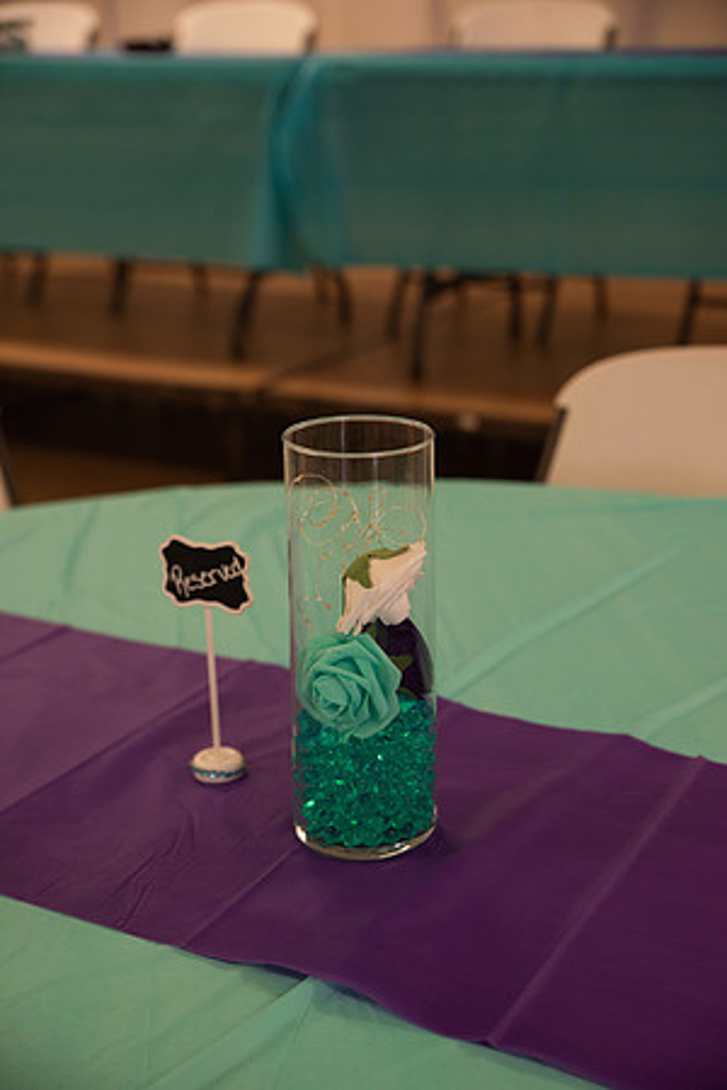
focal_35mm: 55
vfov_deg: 36.2
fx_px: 1666
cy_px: 545
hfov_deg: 24.6
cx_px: 364
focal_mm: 55
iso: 200
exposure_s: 1/160
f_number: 3.5
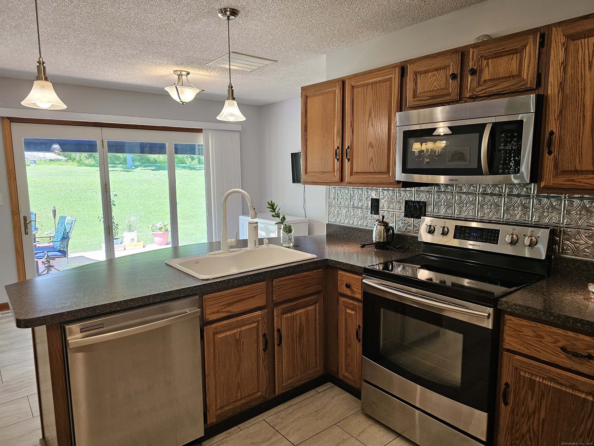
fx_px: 395
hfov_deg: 73.9
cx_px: 297
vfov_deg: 58.9
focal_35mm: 23
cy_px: 223
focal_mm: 6.3
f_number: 1.7
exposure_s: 1/120
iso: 160
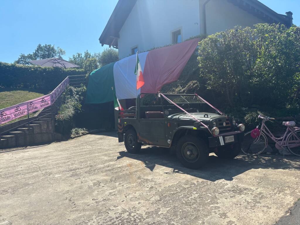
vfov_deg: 53.1
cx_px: 150
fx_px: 225
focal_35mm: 26
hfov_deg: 67.3
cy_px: 112
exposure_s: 1/3021
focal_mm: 5.96
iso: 50
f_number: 1.6
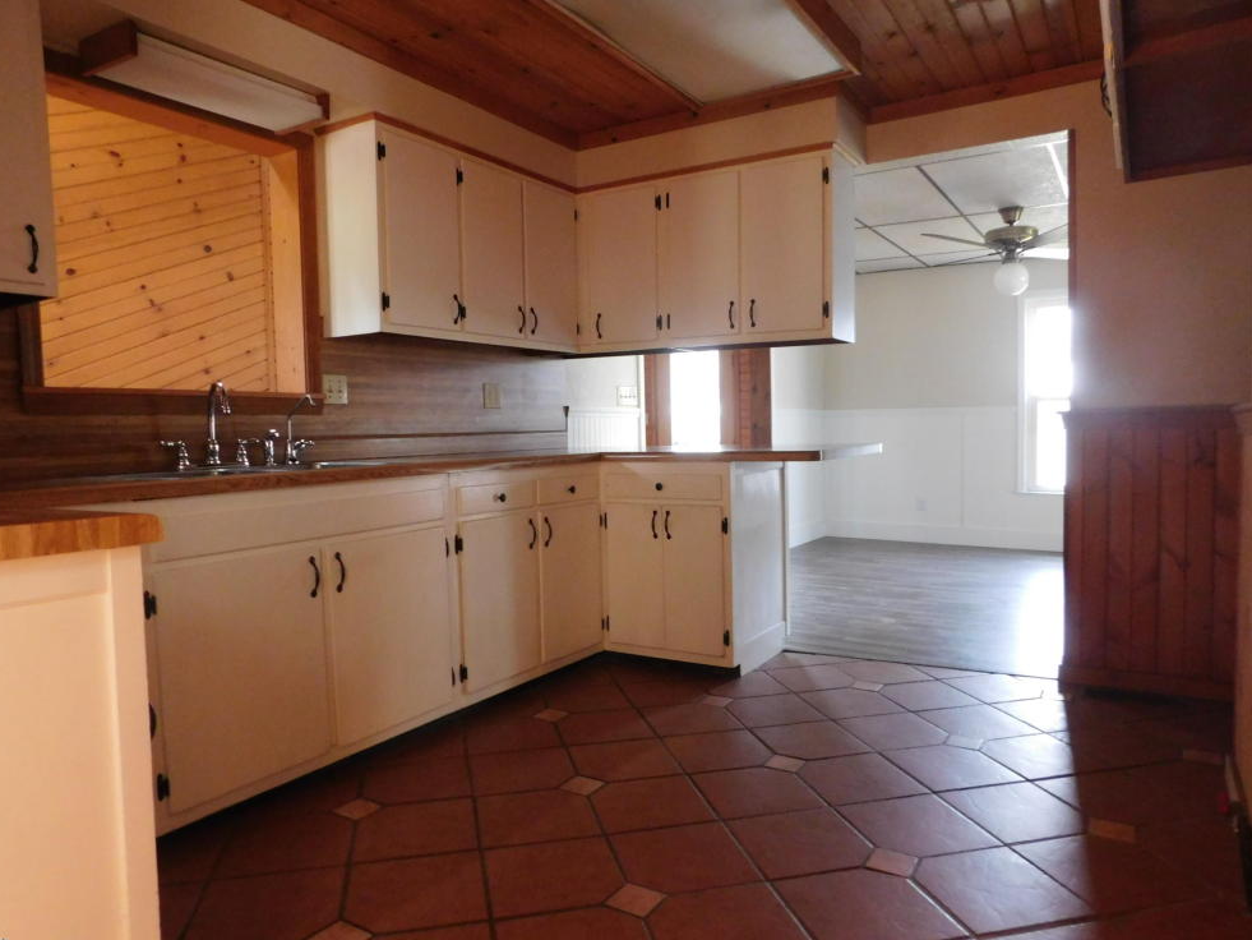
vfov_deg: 56.8
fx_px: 868
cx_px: 622
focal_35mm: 24
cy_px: 480
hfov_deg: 71.6
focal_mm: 4
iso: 560
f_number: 3
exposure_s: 1/30
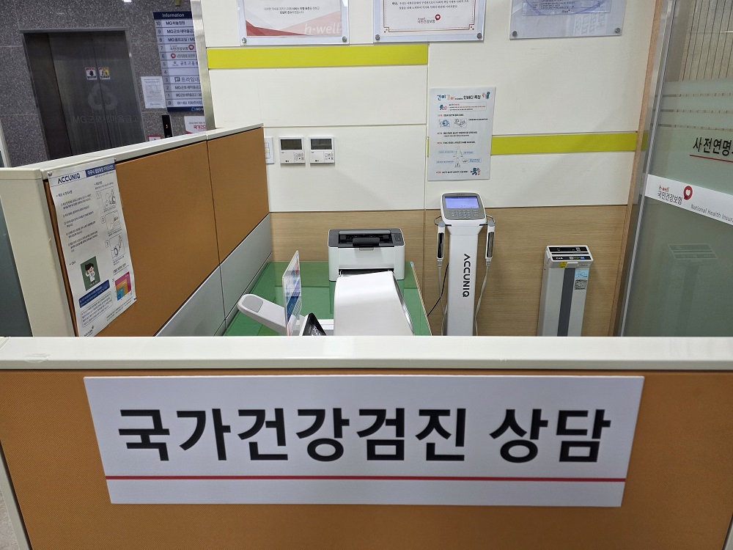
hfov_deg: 73.9
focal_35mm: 23
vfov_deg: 58.9
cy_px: 275
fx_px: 487
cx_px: 366
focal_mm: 6.3
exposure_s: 1/120
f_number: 1.7
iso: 160
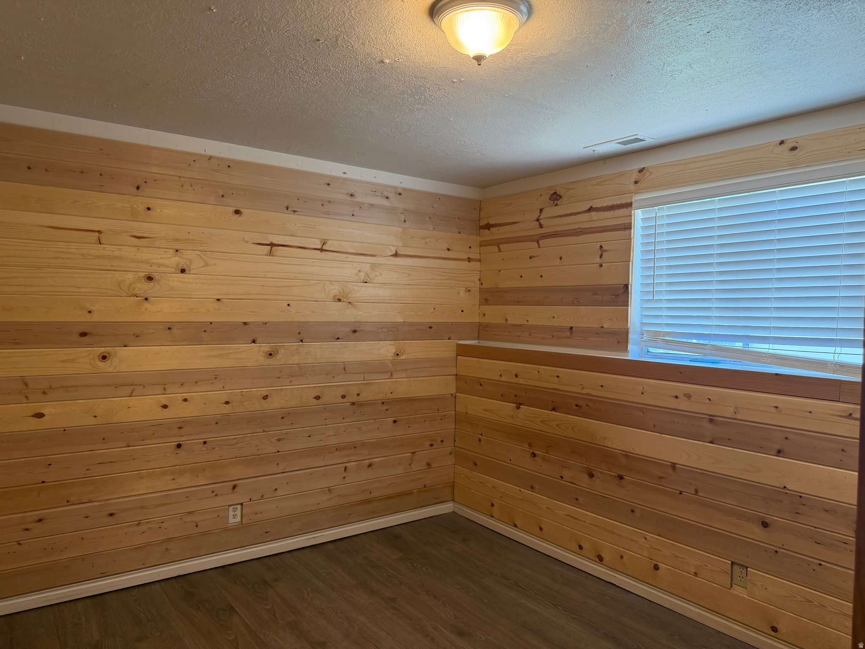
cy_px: 324
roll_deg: -0.5
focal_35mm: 24
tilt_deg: -1.1
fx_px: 600
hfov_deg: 71.6
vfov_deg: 56.8
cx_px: 432
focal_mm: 6.76
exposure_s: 1/60
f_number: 1.78
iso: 160
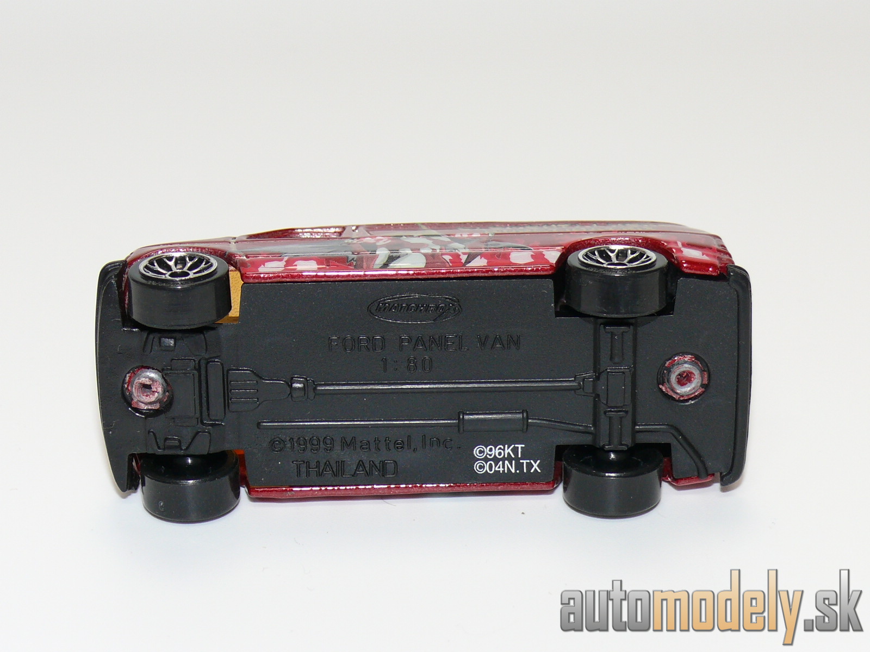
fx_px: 2438
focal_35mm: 97
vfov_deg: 15.2
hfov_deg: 20.2
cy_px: 326
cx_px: 435
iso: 100
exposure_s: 1/30
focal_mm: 13.1
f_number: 4
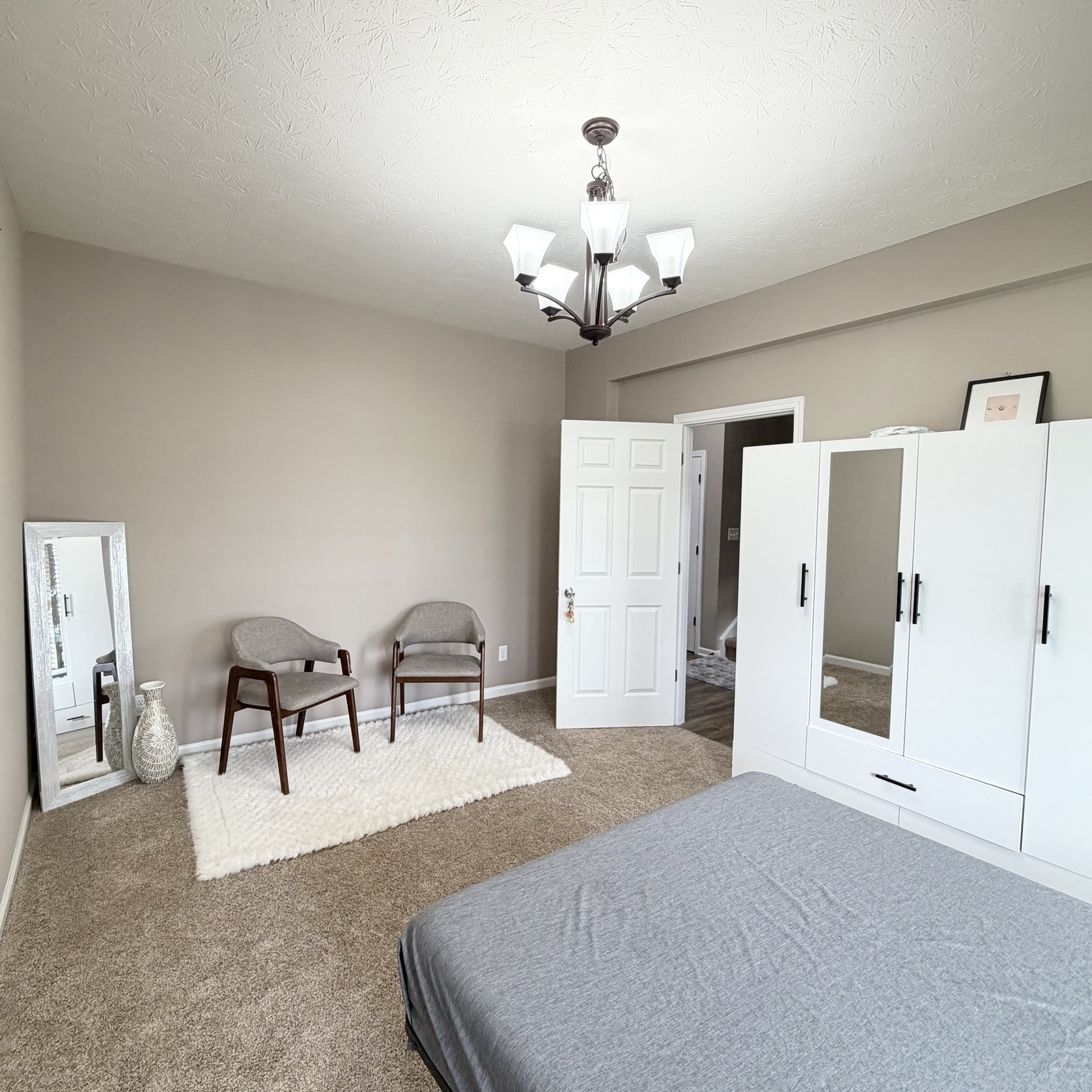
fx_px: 607
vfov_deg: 84.0
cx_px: 537
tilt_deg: -2.5
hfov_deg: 84.0
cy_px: 546
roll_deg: -1.8
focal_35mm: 17
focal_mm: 2.22
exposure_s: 1/60
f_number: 2.2
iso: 200
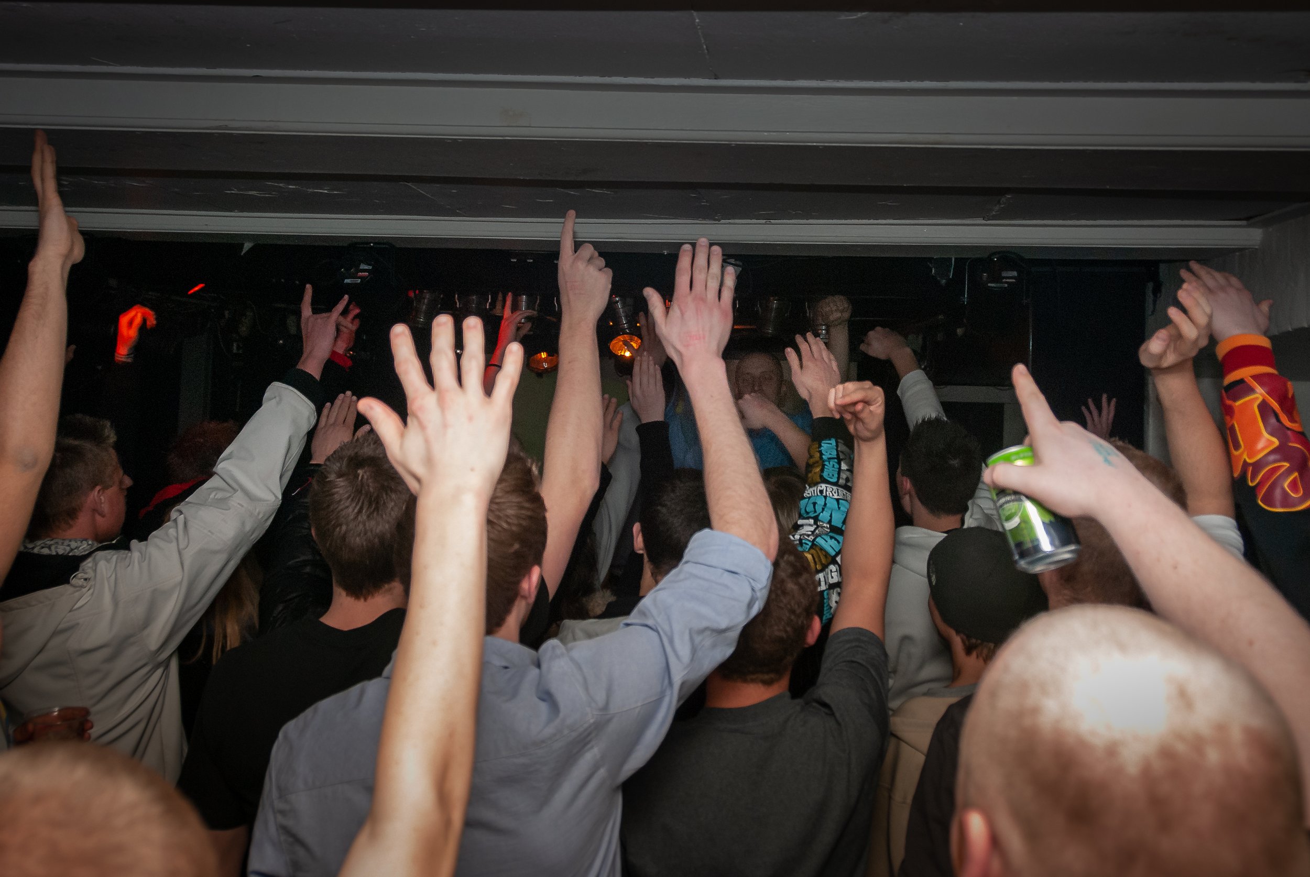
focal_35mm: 33
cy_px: 347
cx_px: 707
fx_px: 1198
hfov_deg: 57.3
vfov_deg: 40.0
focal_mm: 18
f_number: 3.5
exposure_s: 1/80
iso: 320
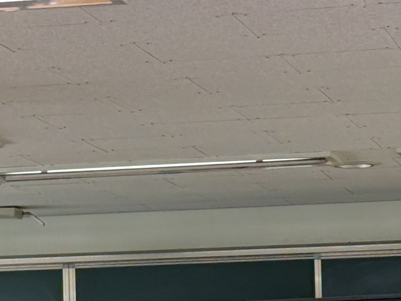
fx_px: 2201
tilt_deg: +1.6
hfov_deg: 10.4
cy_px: 370
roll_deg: +1.1
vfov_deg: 7.7
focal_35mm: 190
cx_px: 187
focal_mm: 6.76
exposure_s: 1/120
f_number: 1.78
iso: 100
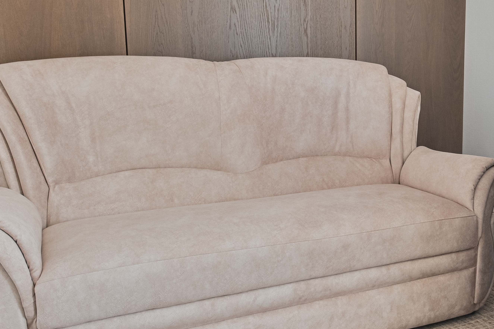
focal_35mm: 45
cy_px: 170
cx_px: 418
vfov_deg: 29.8
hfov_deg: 41.1
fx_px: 617
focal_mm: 20
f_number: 10
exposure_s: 1/15
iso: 1600
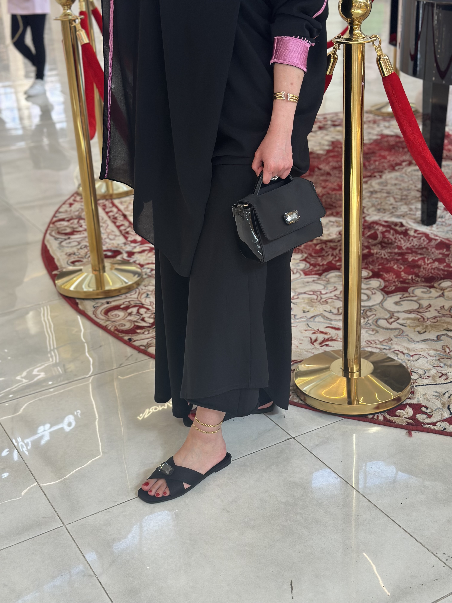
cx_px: 226
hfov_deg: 30.3
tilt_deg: -24.3
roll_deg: +2.9
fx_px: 836
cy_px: 302
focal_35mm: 48
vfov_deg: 39.7
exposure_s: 1/120
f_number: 1.78
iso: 125
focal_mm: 6.86
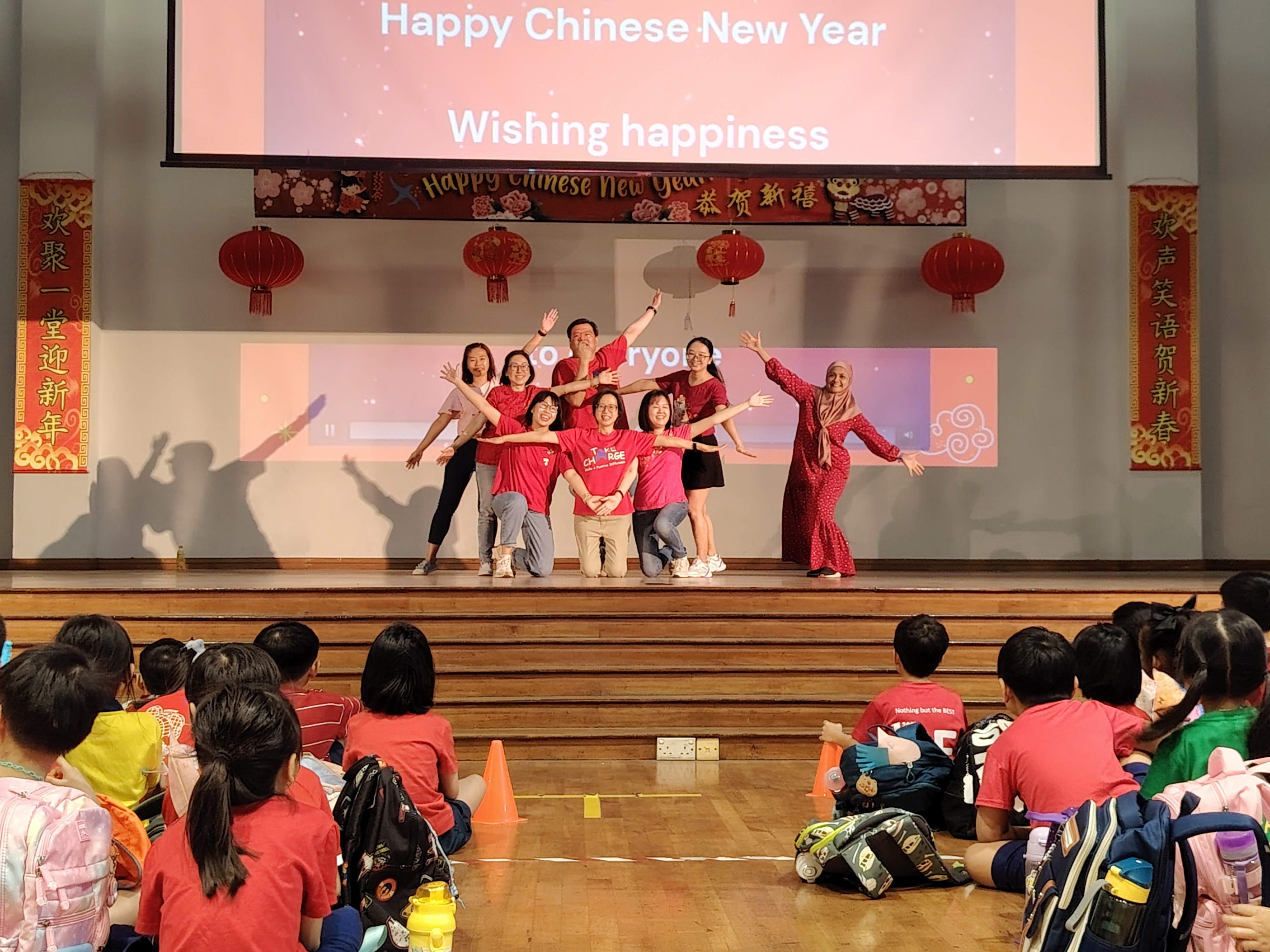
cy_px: 476
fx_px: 1761
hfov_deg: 39.7
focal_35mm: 48
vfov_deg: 30.3
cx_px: 635
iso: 494
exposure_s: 1/33.3
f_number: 1.75
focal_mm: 5.25
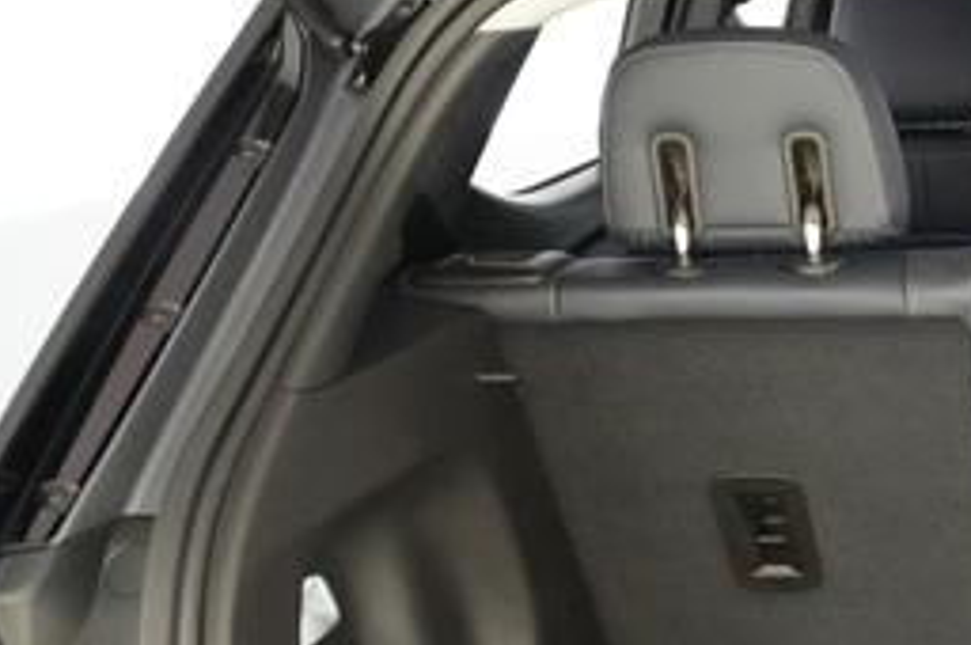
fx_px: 1886
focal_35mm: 70
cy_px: 637
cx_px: 1202
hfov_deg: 25.5
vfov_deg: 18.9
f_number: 3.5
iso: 12800
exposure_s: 1/160
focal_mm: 28
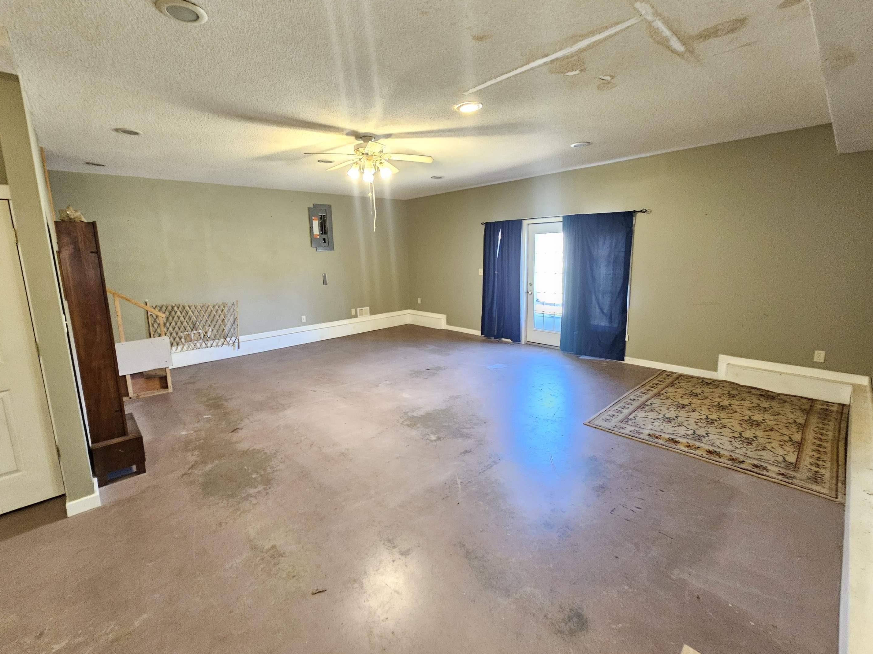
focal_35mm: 14
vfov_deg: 85.5
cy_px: 305
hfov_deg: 102.0
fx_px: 353
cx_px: 424
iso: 640
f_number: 2.2
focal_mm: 2.2
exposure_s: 1/24
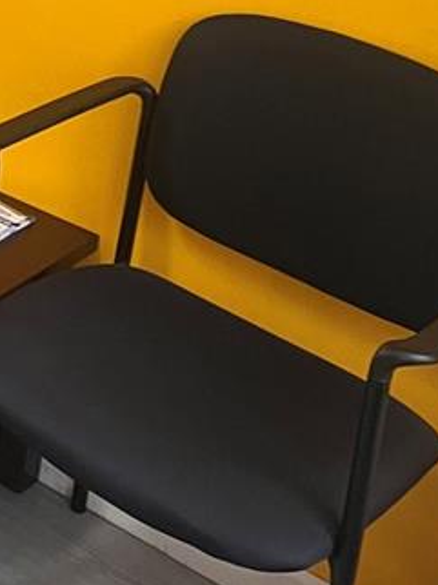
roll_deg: -5.2
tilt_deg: -11.1
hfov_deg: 13.9
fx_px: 1639
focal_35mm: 97
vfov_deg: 18.5
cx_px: -289
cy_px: -222
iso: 200
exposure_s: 1/60
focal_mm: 5.7
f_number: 1.5
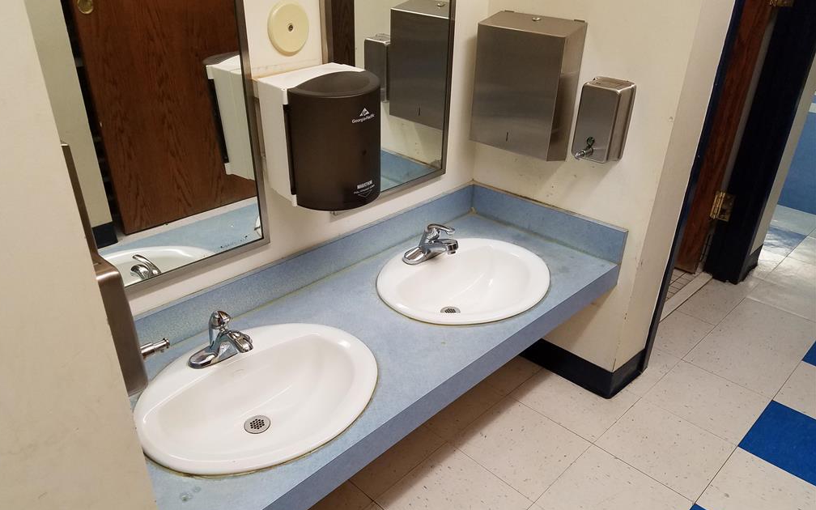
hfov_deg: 66.5
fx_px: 623
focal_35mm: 28
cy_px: 285
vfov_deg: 44.5
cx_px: 402
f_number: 1.7
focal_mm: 4.2
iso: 160
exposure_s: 1/60
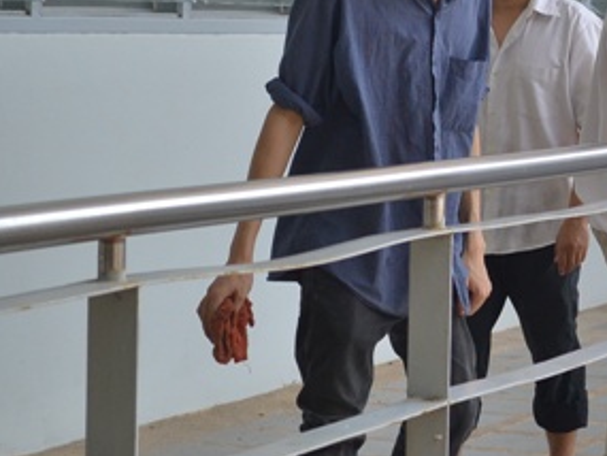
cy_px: 209
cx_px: 658
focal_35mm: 167
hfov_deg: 11.7
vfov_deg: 8.9
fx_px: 2930
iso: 400
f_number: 5.3
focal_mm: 44
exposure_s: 1/640
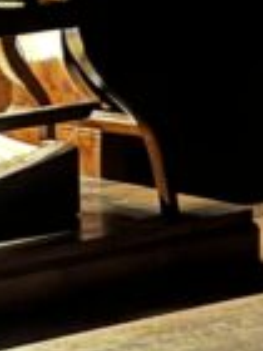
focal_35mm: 190
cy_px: 233
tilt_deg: -12.5
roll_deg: +3.0
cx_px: -253
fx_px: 1925
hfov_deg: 7.5
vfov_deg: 10.4
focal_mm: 5.7
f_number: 1.5
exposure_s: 1/2
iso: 500
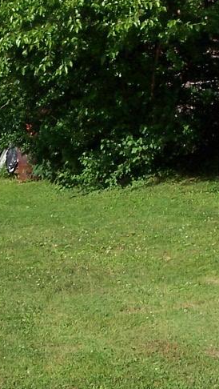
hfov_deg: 9.4
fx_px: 1329
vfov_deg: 16.6
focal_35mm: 129
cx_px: 7
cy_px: 200
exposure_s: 1/500
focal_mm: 8
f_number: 4
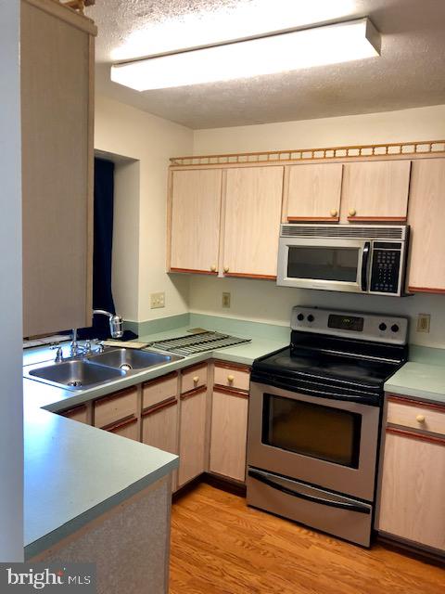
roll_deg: -1.7
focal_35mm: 28
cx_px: 222
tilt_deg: -5.1
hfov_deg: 49.7
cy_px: 297
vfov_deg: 63.4
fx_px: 480
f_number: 1.8
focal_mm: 3.99
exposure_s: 1/17
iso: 40
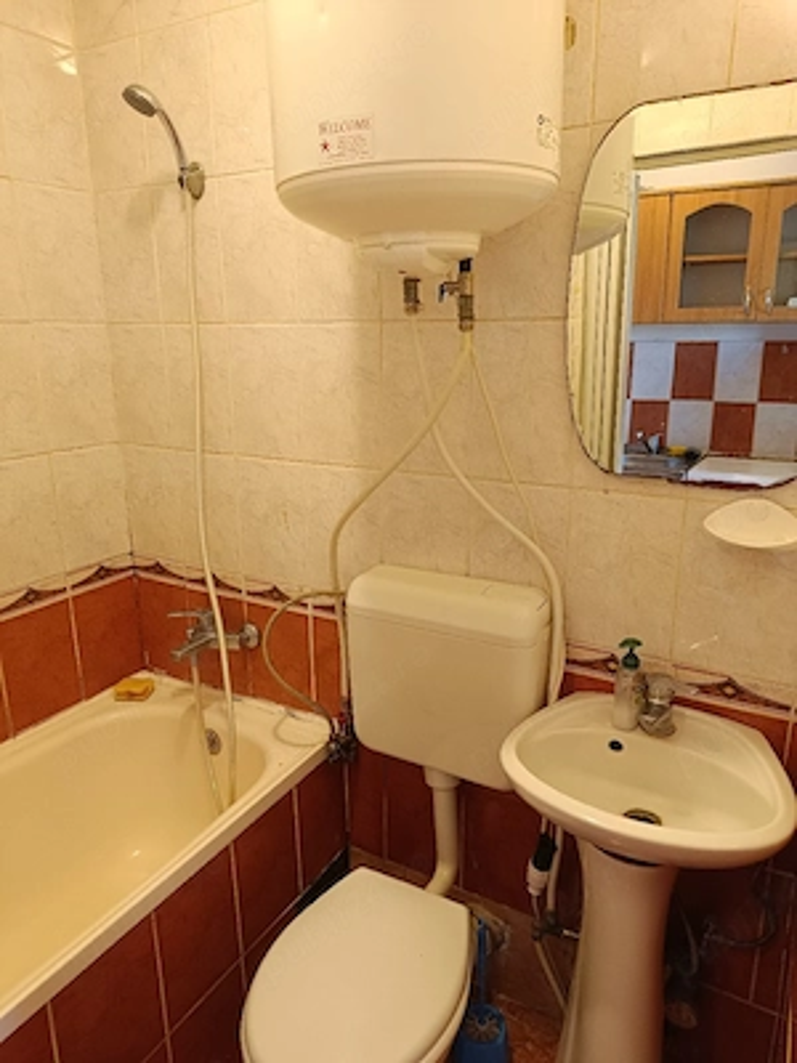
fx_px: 737
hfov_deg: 56.8
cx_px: 398
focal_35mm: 24
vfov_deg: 71.6
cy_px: 532
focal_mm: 5.59
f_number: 1.88
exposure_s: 1/50.3
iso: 456
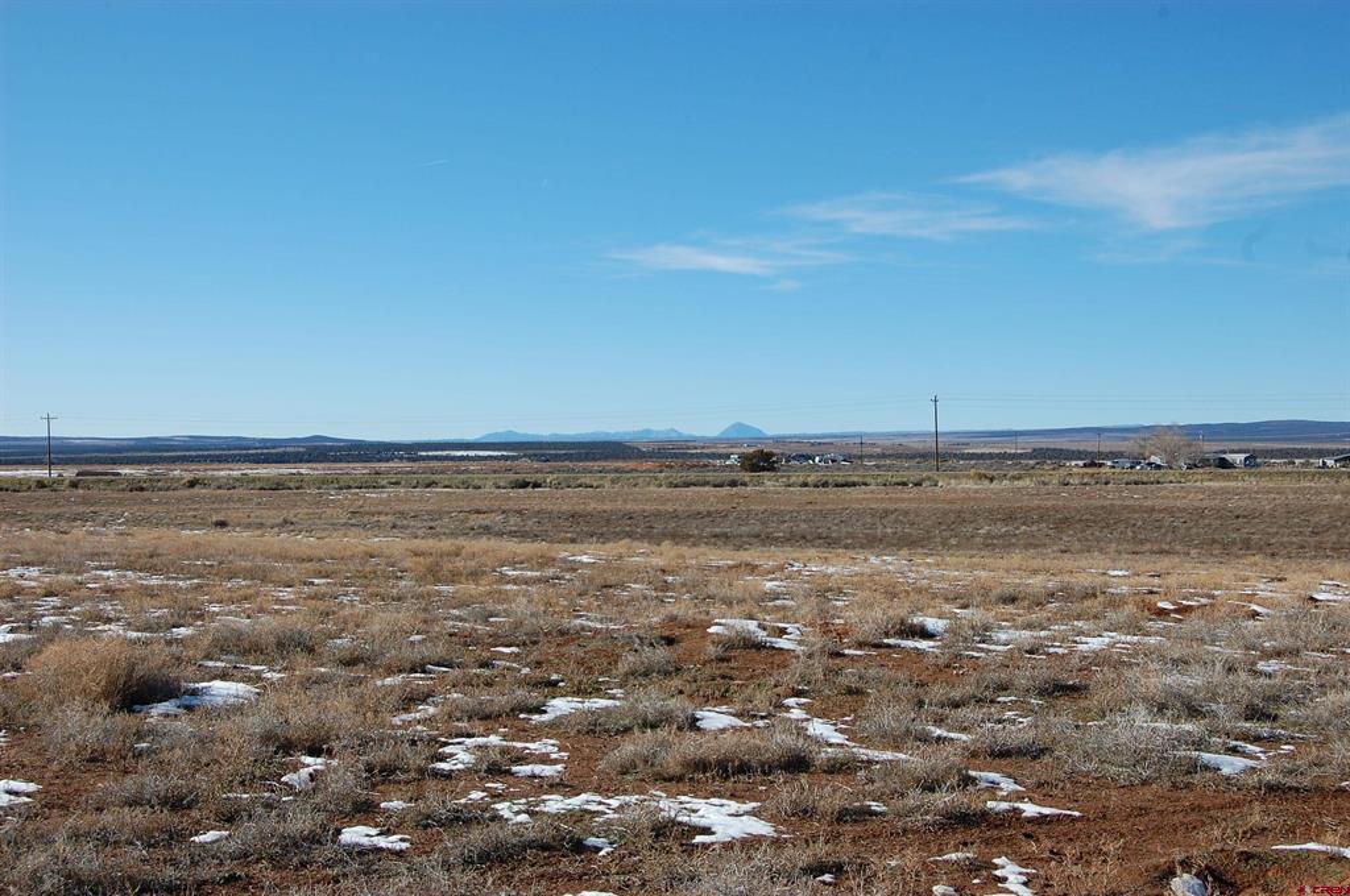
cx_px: 675
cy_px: 448
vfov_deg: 28.0
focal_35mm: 48
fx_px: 1798
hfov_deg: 41.2
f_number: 10
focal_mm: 32
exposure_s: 1/250
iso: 200
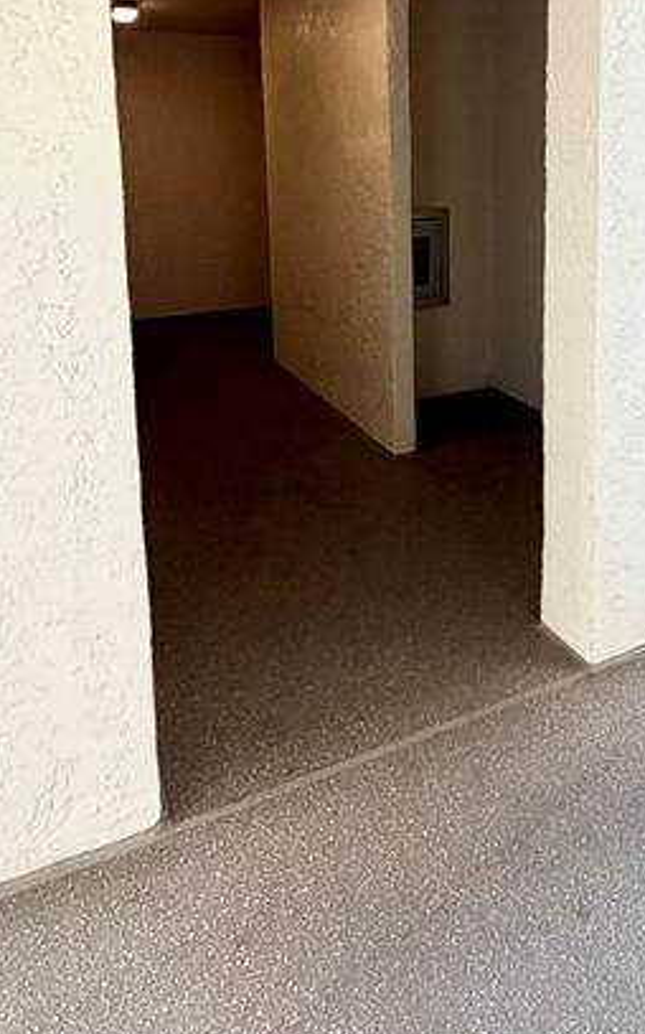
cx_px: 381
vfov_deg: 62.6
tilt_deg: -5.1
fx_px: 788
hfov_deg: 44.3
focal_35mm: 28
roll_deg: +1.1
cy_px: 257
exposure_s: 1/121
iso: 80
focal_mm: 2.22
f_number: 2.2
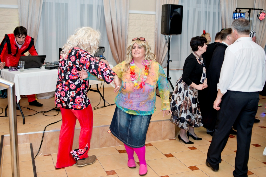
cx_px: 133
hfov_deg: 54.4
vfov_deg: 37.9
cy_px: 88
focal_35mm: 35
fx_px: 259
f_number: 3.2
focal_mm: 35
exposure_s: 1/320
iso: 320
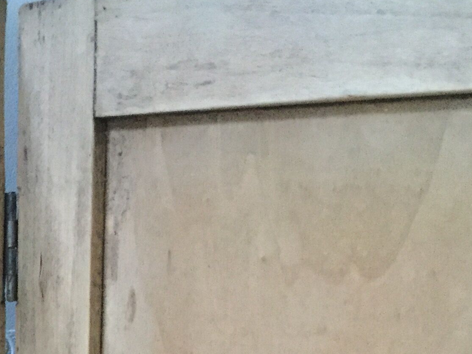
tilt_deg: -13.0
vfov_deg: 15.5
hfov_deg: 20.6
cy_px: 460
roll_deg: -1.2
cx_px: -41
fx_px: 1241
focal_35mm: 91
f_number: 2.4
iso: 640
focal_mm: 3.3
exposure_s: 1/17
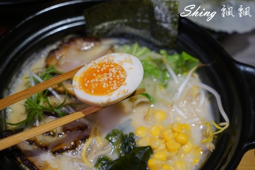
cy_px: 85
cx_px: 128
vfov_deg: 25.5
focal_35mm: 53
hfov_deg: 37.5
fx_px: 375
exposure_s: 1/60
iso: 500
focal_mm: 53
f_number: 5
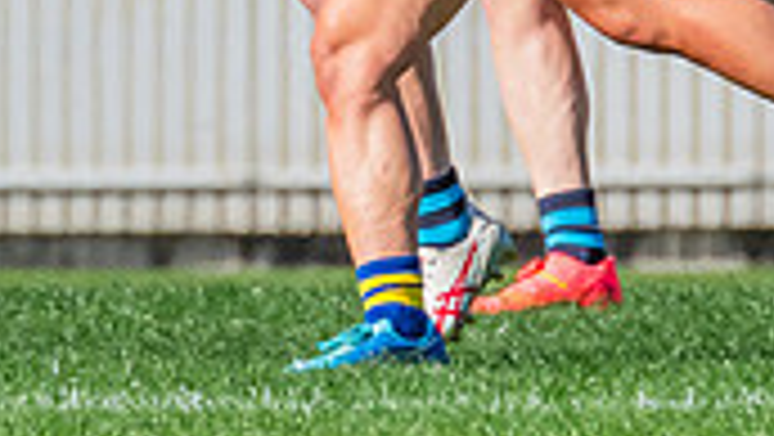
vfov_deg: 0.5
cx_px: -139
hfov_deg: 0.9
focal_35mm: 2319
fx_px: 47623
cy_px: -345
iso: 800
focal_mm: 420
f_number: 11
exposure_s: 1/1250
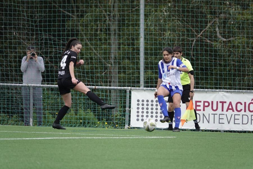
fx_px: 3802
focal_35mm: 541
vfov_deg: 2.5
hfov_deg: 3.8
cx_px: 126
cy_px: 84
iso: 250
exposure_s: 1/640
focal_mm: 198.21
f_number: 4
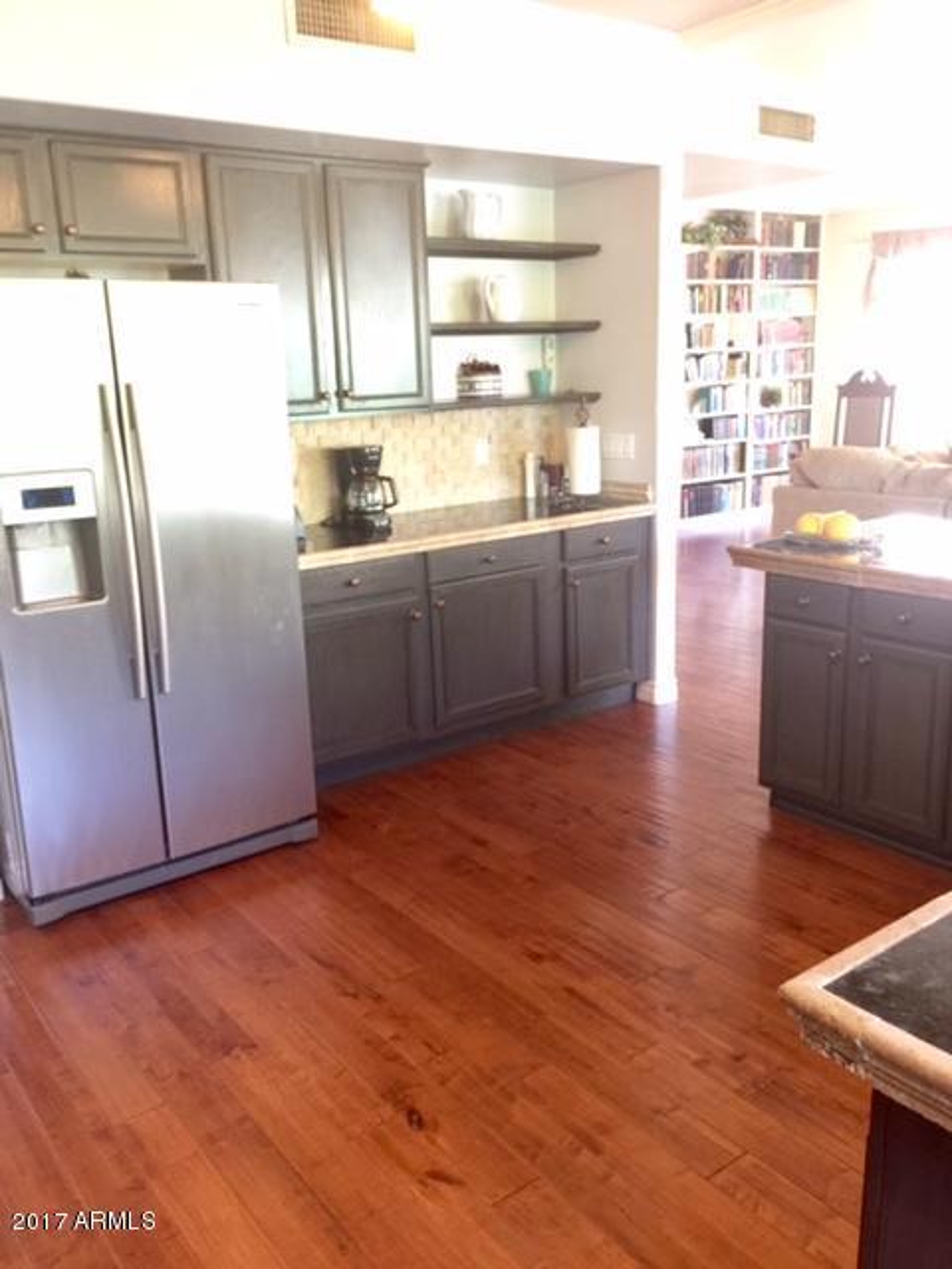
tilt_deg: -12.7
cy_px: 634
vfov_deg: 61.7
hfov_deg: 48.2
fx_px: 1063
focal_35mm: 29
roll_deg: +2.2
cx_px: 476
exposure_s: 1/10
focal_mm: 4.15
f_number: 2.2
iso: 100
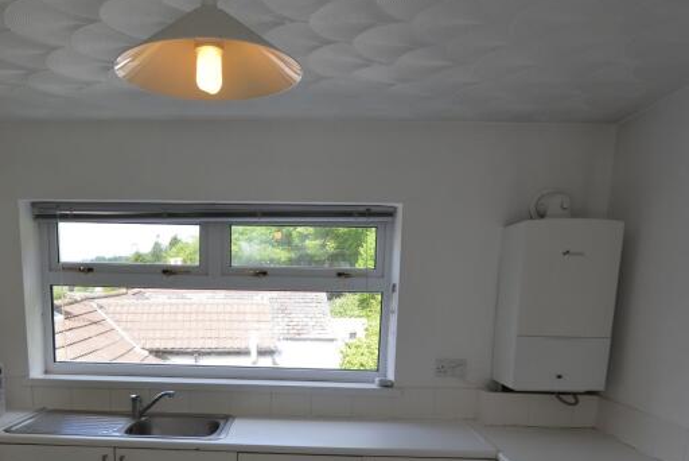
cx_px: 269
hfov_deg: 61.3
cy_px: 409
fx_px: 574
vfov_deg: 40.6
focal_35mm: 30
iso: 200
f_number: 6.3
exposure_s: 1/160
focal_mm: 10
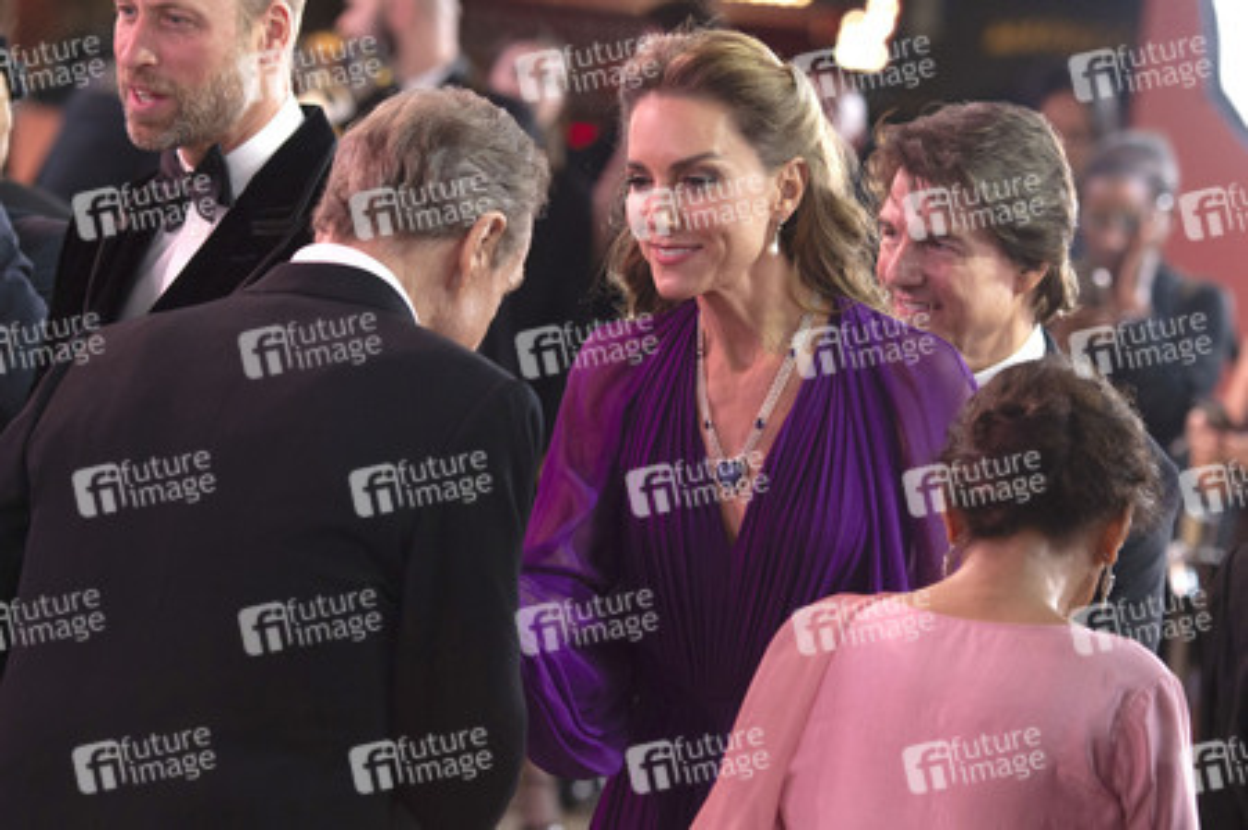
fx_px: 8382
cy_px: 354
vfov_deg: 5.7
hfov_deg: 8.5
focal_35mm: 242
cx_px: 647
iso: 1600
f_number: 5.3
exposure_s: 1/250
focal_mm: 185
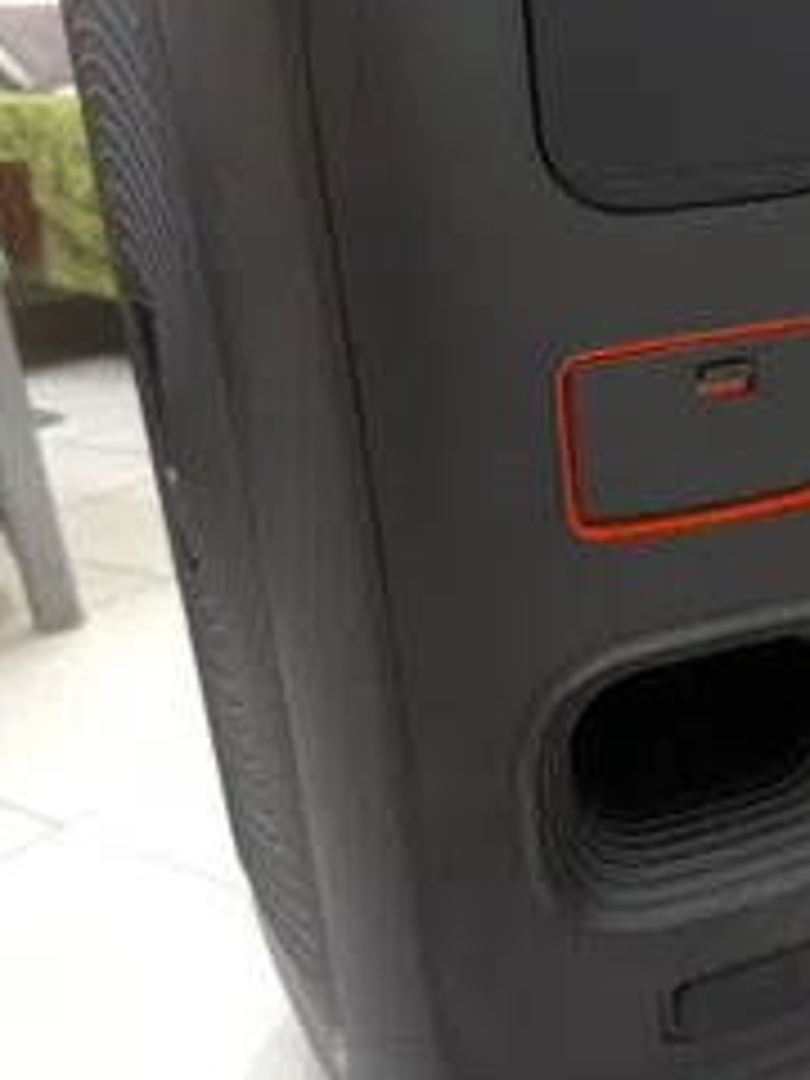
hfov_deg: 34.7
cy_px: 558
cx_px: 666
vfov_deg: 46.8
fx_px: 1248
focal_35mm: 40
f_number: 1.78
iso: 500
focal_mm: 6.76
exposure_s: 1/50
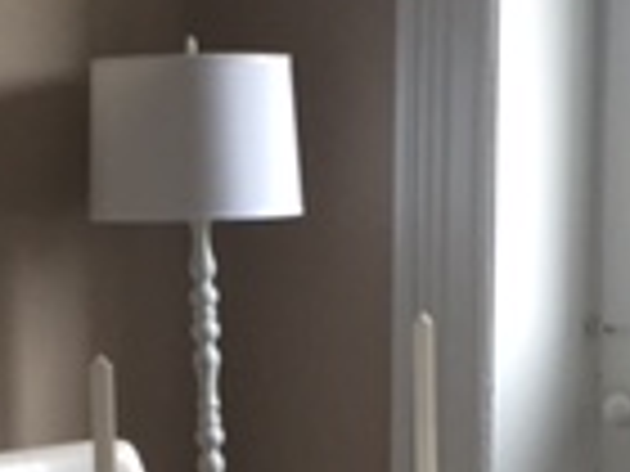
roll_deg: -0.1
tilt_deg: -10.3
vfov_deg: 10.9
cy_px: 589
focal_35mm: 133
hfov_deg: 14.8
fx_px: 2421
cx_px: 256
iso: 100
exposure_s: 1/30
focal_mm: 4.15
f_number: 2.2
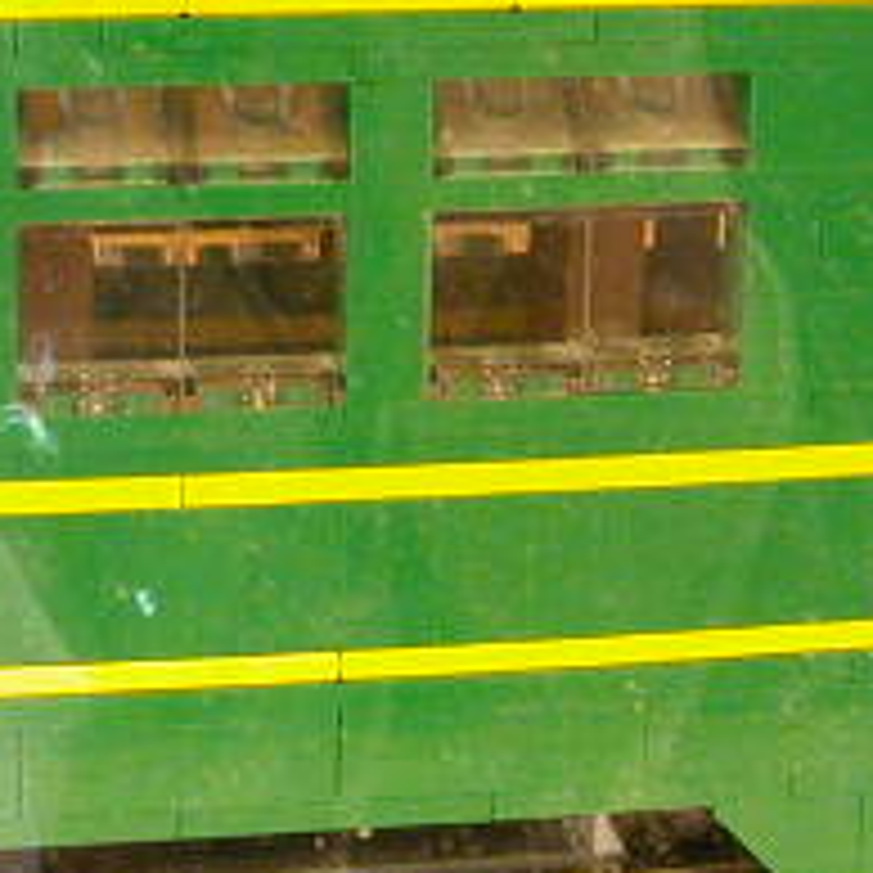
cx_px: 202
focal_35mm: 108
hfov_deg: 16.0
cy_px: 4
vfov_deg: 15.8
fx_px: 3082
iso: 400
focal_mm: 5.6
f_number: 2.7
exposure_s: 1/25.9
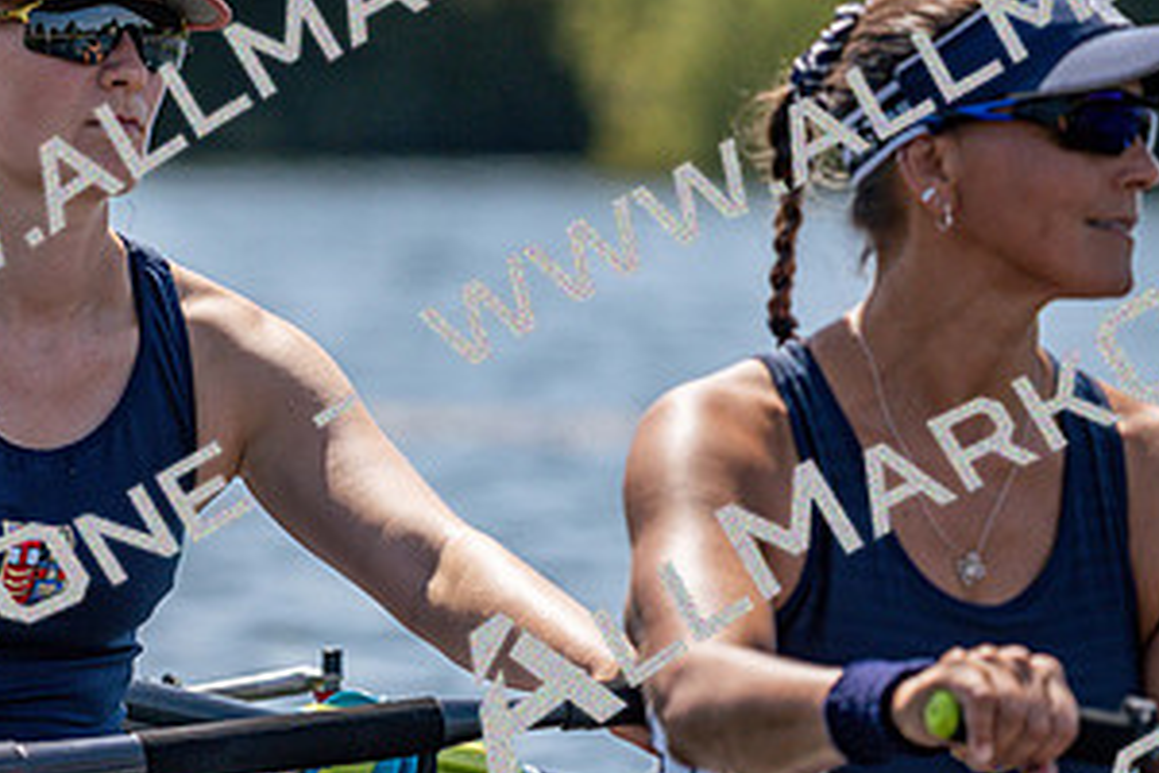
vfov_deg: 2.2
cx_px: 139
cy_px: 431
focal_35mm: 637
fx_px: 20506
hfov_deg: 3.2
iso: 320
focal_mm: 329
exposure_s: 1/2000
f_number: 6.3
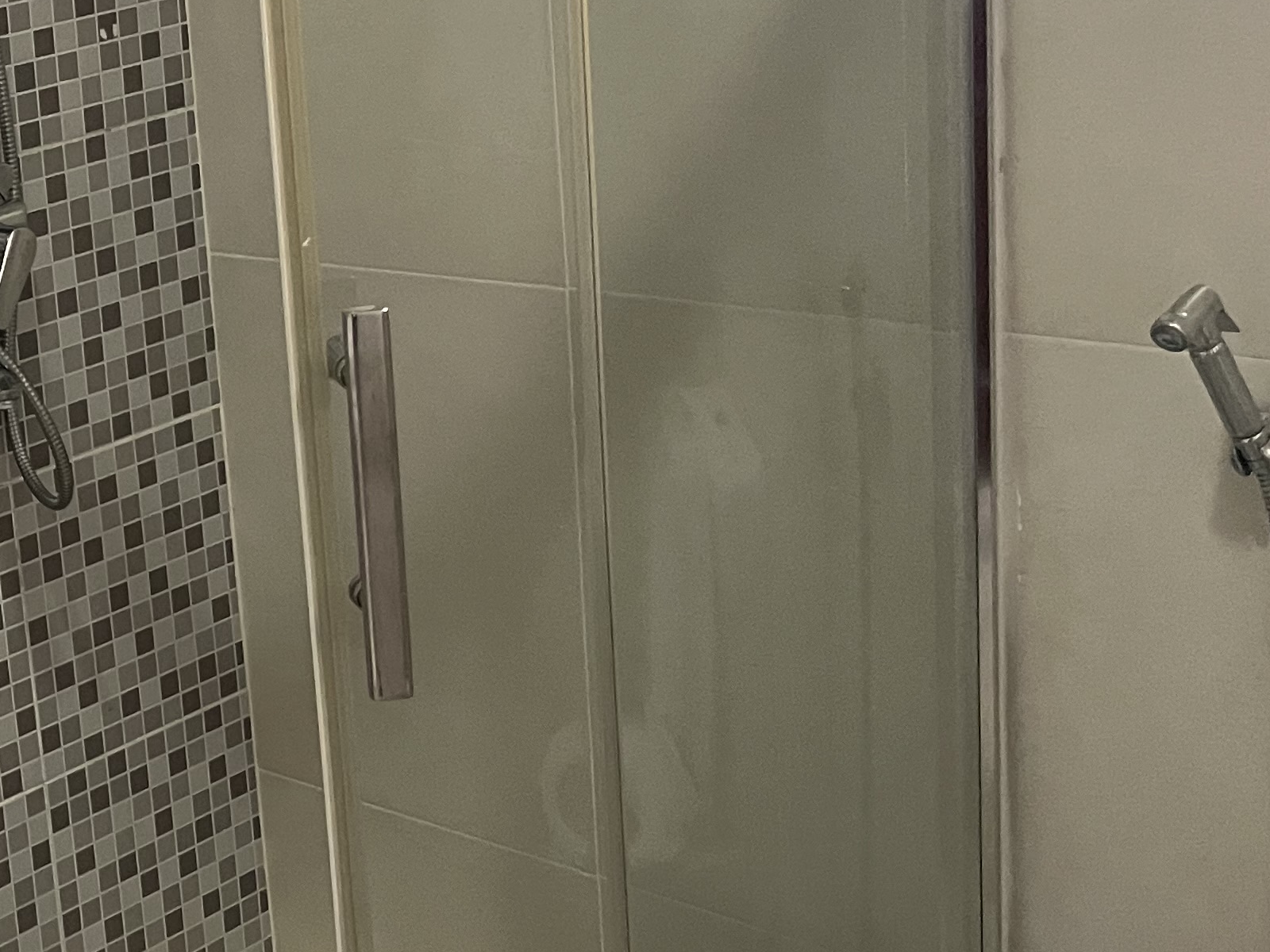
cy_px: 339
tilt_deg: -12.7
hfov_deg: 26.9
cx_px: -286
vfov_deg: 23.2
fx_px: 2311
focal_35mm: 63
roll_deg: +6.8
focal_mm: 5.1
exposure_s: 1/33
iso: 400
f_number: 1.6
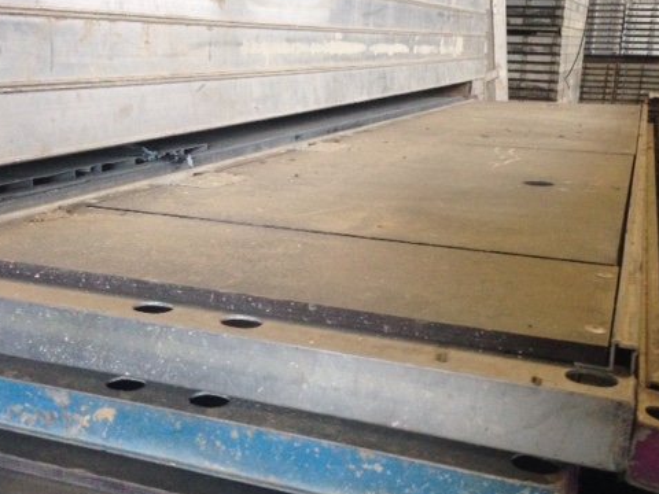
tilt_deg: -16.5
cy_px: 251
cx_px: 342
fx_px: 838
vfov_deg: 32.9
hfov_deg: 42.9
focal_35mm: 44
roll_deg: -0.8
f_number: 2.4
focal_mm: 4.12
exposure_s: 1/17
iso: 400
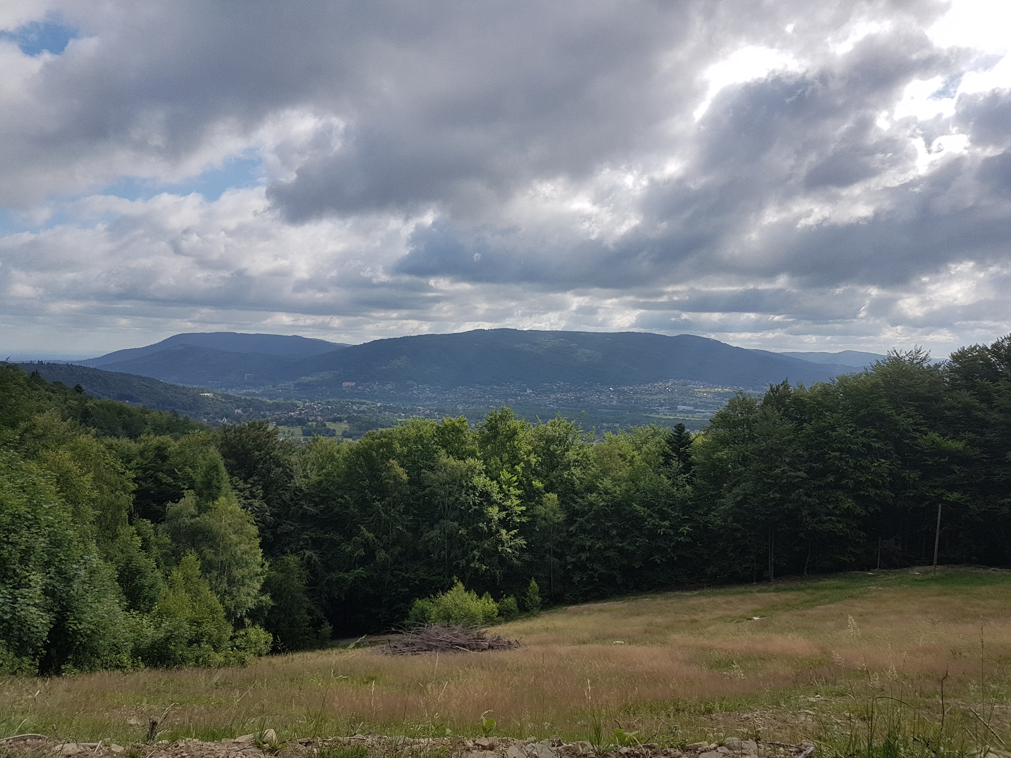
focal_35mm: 26
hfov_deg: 67.3
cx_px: 506
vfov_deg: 53.1
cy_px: 379
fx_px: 759
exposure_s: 1/3528
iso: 40
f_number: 1.7
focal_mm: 4.2
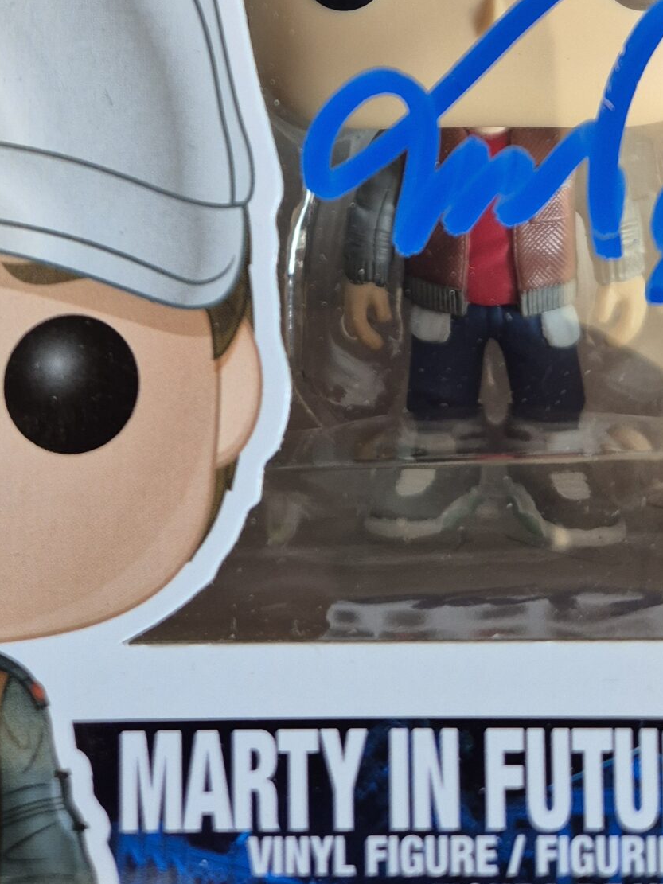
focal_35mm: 53
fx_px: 1354
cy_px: -29
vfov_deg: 32.8
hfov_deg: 27.5
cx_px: 392
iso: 200
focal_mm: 5.4
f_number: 1.8
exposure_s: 1/100
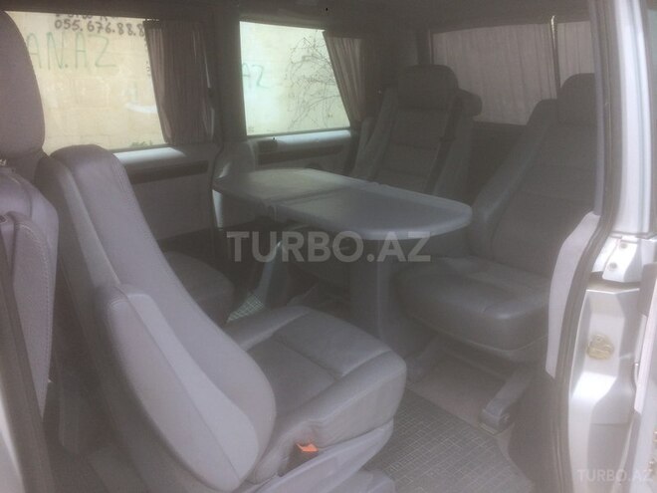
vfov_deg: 48.2
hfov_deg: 61.7
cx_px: 328
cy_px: 246
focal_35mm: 29
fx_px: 550
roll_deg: -2.6
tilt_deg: -15.1
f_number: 2.2
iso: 32
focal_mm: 4.15
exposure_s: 1/604
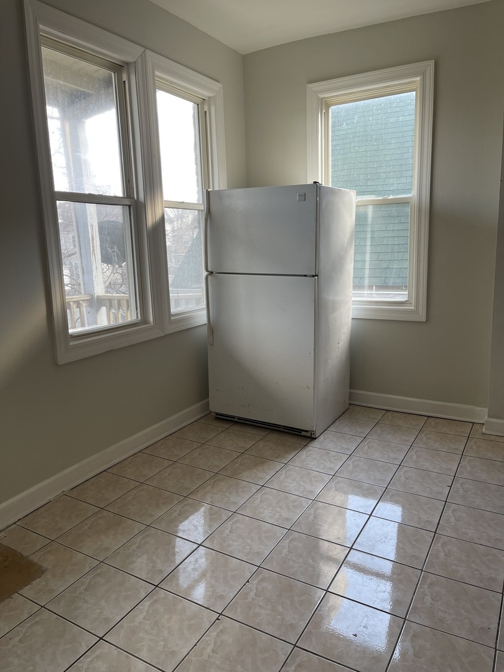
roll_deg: +2.2
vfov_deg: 69.4
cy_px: 336
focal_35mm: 25
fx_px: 485
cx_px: 252
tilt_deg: -10.4
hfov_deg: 54.9
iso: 64
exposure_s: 1/121
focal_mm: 5.1
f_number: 1.6
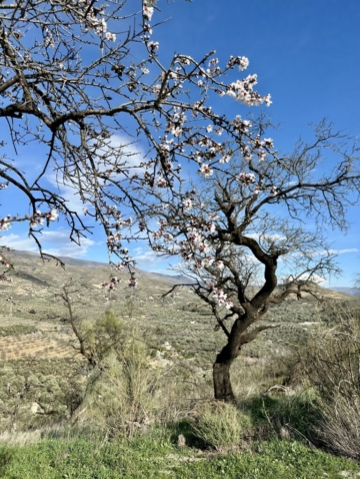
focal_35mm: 24
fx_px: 333
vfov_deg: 71.6
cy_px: 240
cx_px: 180
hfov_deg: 56.8
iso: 80
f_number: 1.78
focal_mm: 6.86
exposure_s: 1/4184
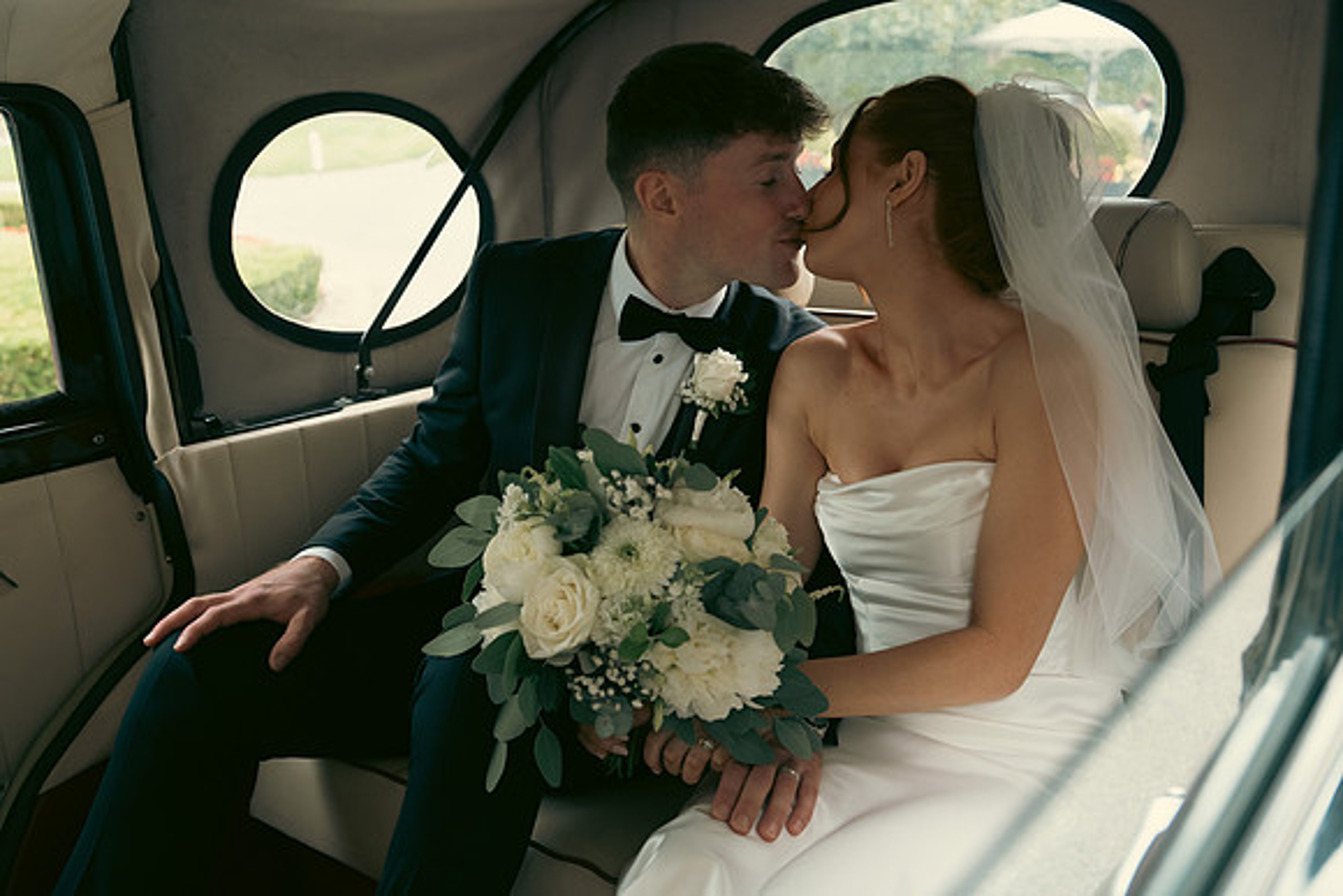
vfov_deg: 41.1
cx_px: 672
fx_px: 1194
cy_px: 448
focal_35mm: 32
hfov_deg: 58.7
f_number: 3.5
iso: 1250
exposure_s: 1/500
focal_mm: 32
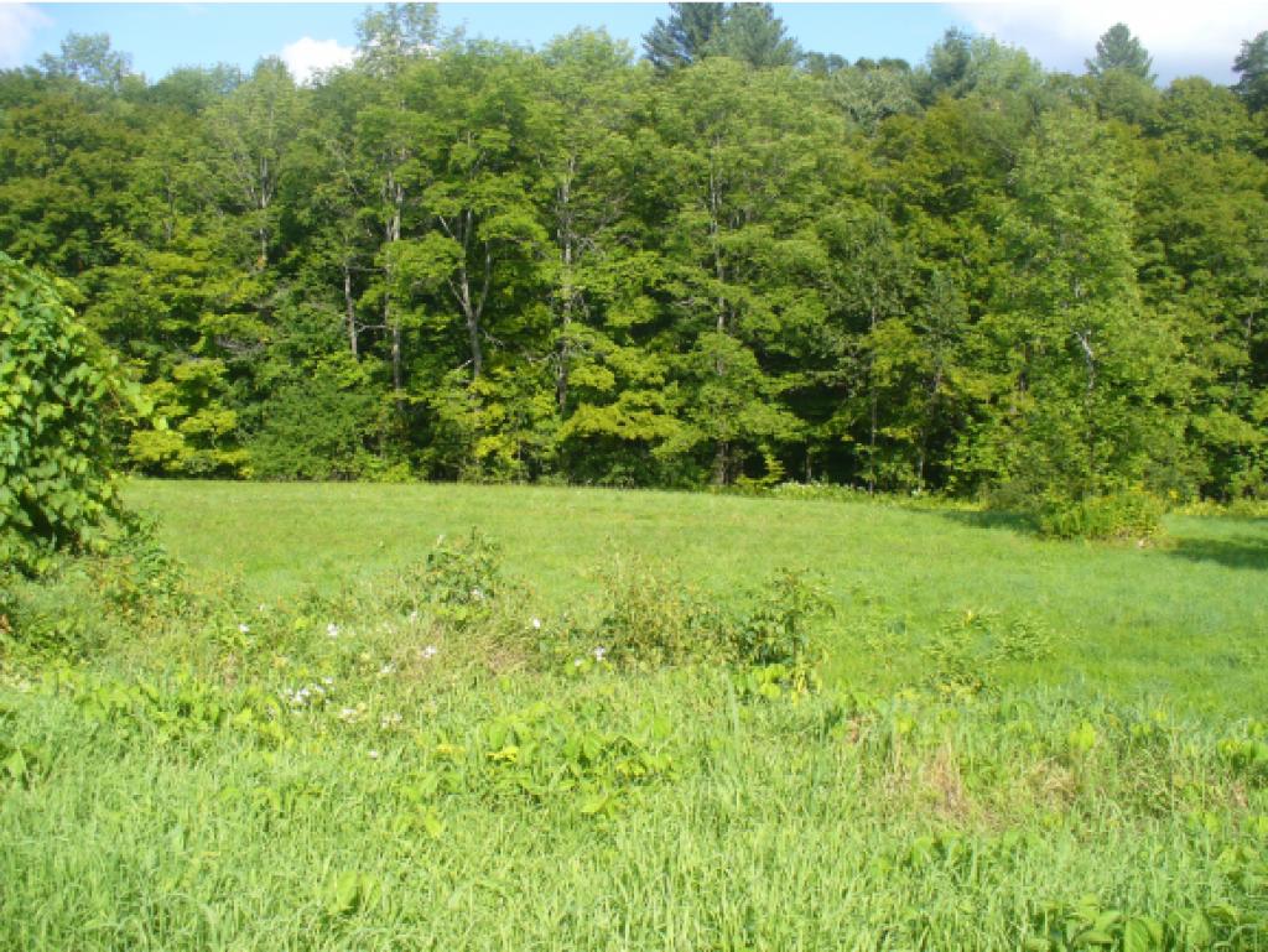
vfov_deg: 38.7
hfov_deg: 50.1
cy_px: 476
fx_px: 1356
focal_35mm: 37
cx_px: 634
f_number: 5.6
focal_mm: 6.1
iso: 80
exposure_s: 1/160
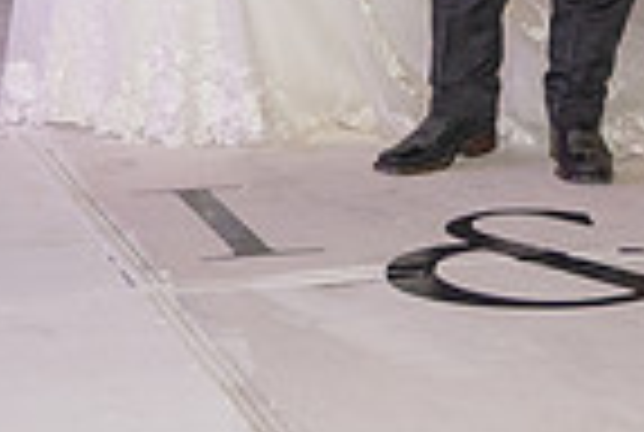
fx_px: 2653
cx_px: 434
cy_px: -317
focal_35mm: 148
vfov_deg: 9.0
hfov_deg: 13.8
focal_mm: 32
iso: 2000
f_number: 4.2
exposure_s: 1/160
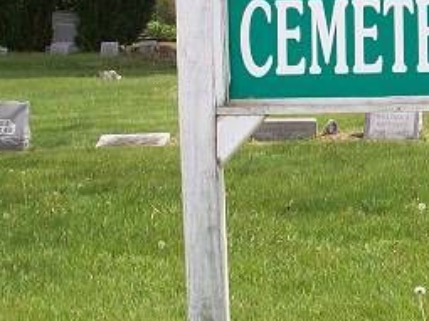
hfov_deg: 16.7
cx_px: 392
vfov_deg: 12.7
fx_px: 1437
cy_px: 59
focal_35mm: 116
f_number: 5.6
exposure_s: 1/268
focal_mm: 6.2
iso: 80
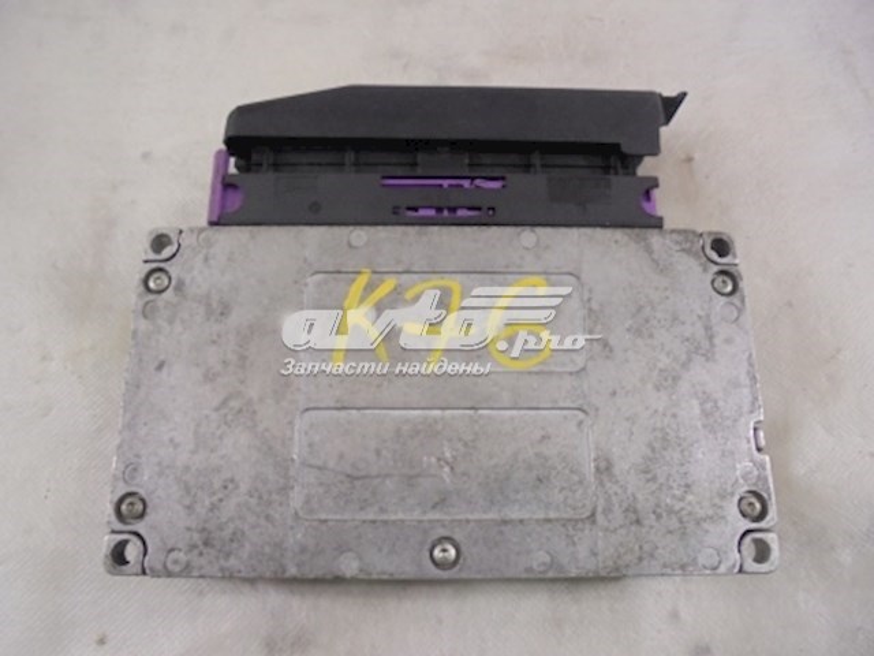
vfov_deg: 53.1
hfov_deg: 67.3
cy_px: 328
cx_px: 437
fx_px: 656
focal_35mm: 26
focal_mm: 4.6
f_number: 3.5
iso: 400
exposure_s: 1/30
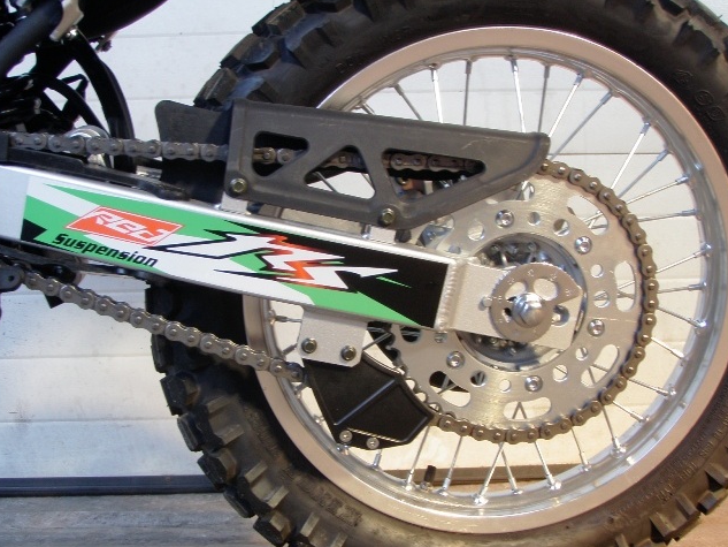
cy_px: 271
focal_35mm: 48
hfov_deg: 39.6
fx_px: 1010
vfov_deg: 30.3
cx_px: 374
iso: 80
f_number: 3.5
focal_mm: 6.7
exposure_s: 1/30
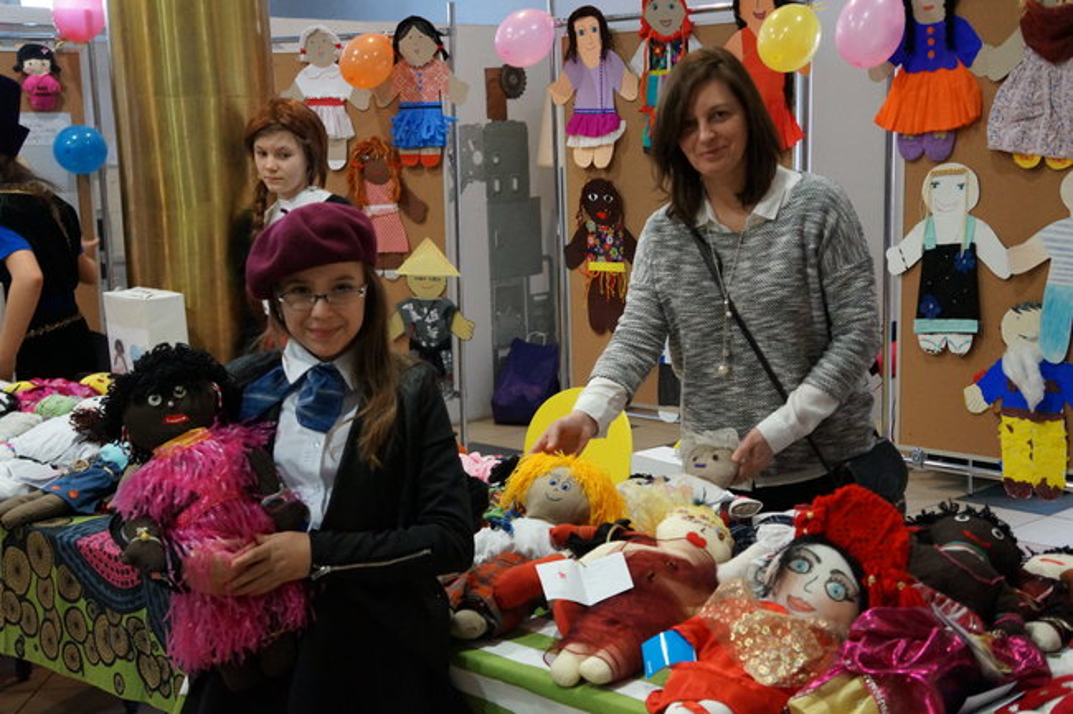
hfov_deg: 37.9
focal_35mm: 52
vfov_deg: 25.7
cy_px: 357
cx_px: 536
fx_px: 1564
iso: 3200
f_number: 4.5
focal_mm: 35
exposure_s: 1/40
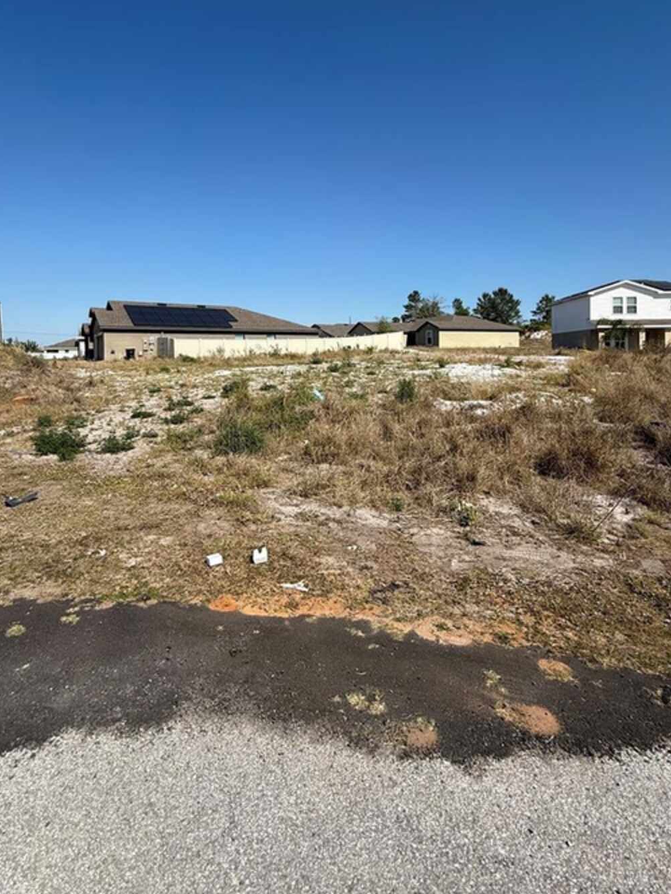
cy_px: 358
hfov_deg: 71.6
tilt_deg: +0.0
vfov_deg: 86.7
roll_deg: +0.2
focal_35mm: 18
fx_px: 465
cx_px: 321
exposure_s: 1/2841
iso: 50
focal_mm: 2.22
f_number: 2.2
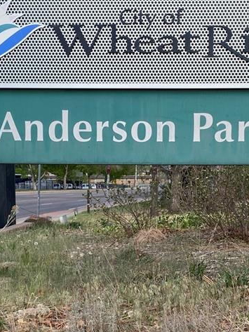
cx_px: 129
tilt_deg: -4.5
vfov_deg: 29.1
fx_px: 633
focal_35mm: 66
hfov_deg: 22.3
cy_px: 237
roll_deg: +0.3
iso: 32
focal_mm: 4.25
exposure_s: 1/1300
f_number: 1.8
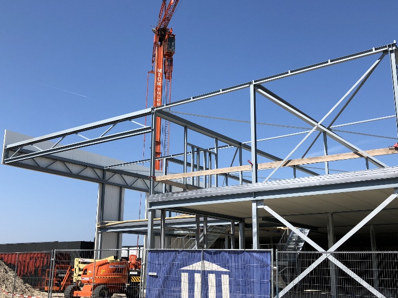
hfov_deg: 49.0
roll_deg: -0.5
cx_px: 203
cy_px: 172
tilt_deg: +12.0
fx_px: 437
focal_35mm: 38
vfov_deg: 37.6
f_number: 1.8
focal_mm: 3.99
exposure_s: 1/2288
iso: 20
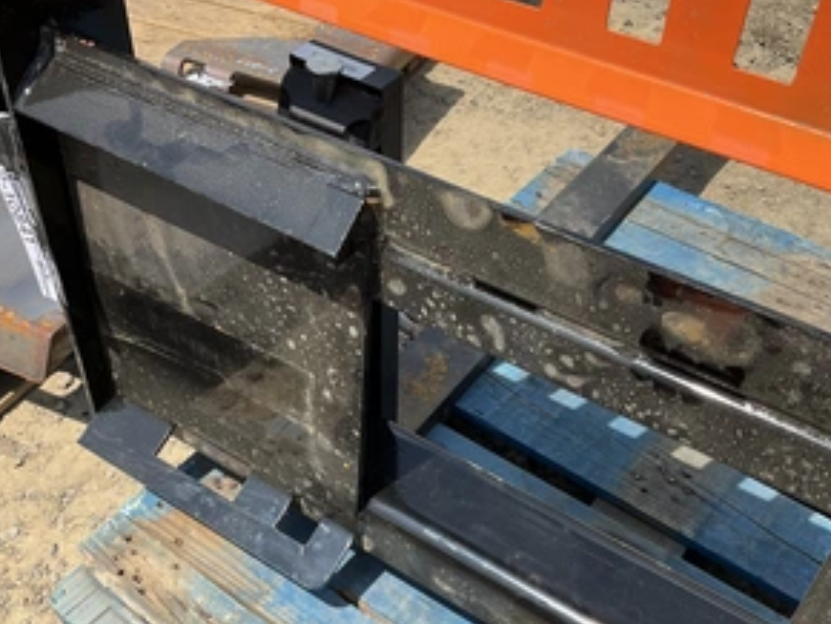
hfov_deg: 46.8
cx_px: 407
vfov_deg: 35.8
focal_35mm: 40
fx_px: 961
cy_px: 389
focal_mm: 3
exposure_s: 1/1451
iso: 25
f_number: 1.8
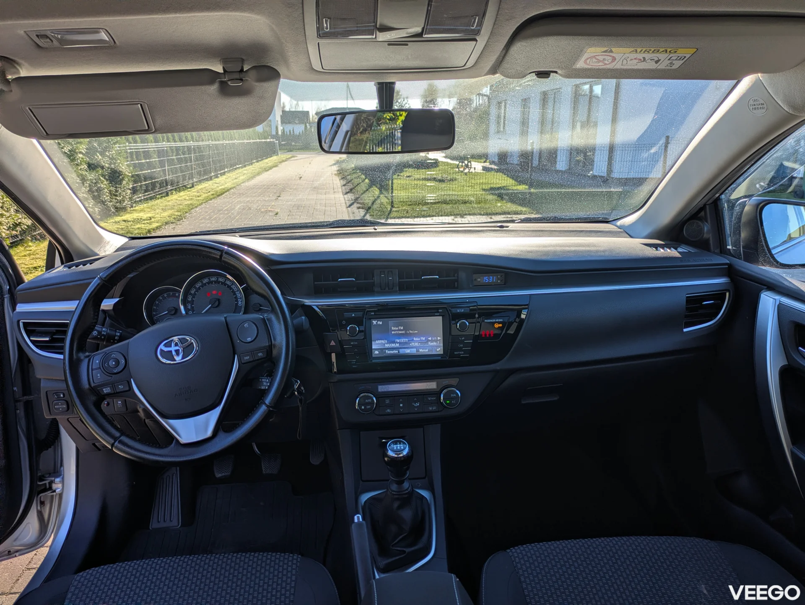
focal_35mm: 25
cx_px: 402
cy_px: 302
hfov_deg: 69.4
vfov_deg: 54.9
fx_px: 582
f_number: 1.89
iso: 38
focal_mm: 5.43
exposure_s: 1/888
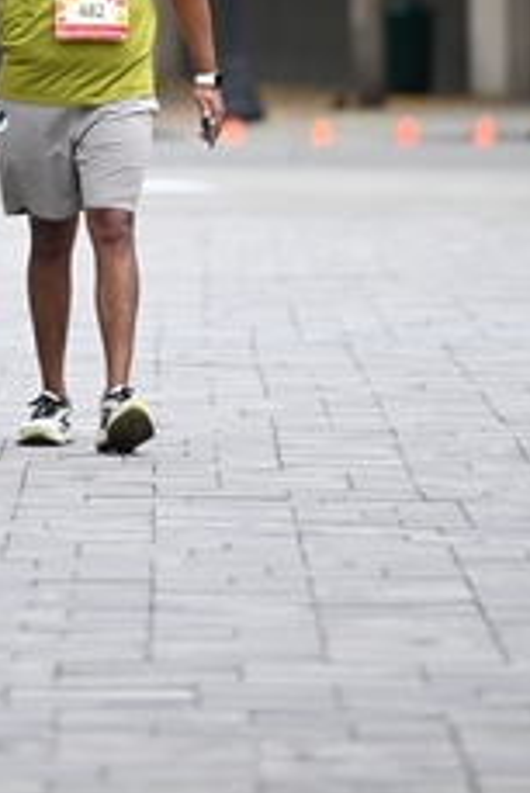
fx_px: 10605
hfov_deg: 2.9
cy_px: -111
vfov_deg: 4.3
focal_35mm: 481
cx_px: 120
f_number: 2.8
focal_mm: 200
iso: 400
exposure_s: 1/1250
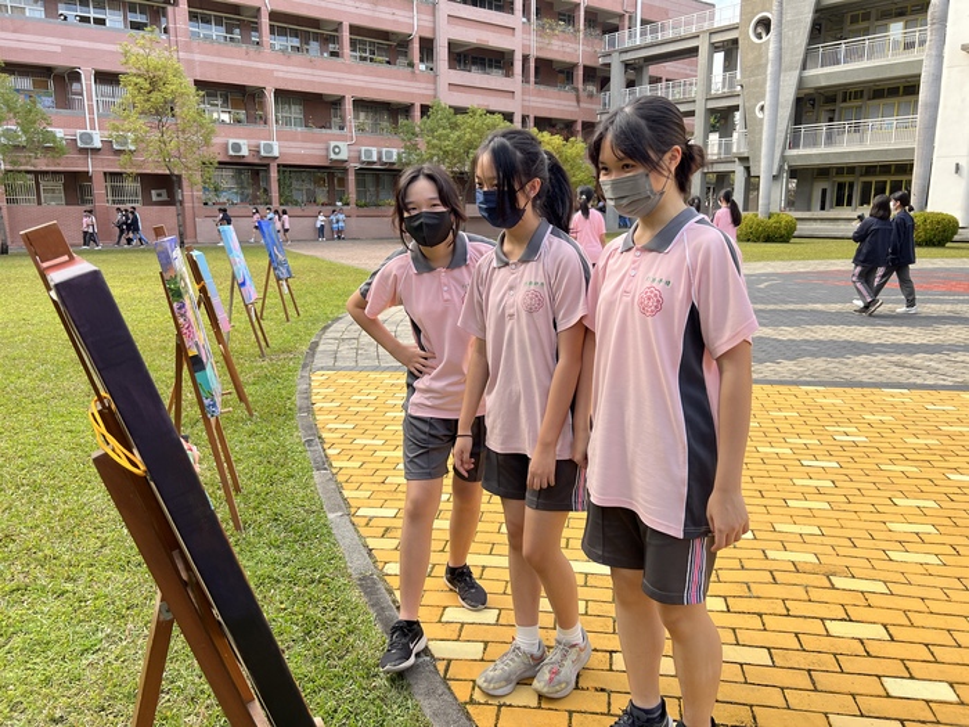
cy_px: 364
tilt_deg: -10.3
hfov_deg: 67.3
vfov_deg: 53.1
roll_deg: -0.9
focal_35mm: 26
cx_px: 484
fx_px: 728
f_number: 1.5
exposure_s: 1/621
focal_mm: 5.7
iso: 50
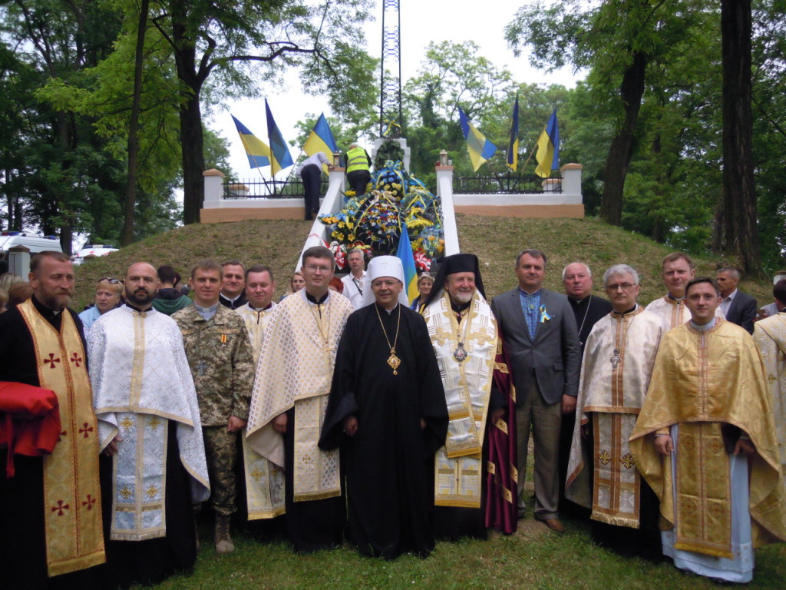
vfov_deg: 49.7
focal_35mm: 28
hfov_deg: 63.4
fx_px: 636
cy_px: 295
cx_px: 393
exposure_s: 1/250
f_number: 7.6
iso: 400
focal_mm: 5
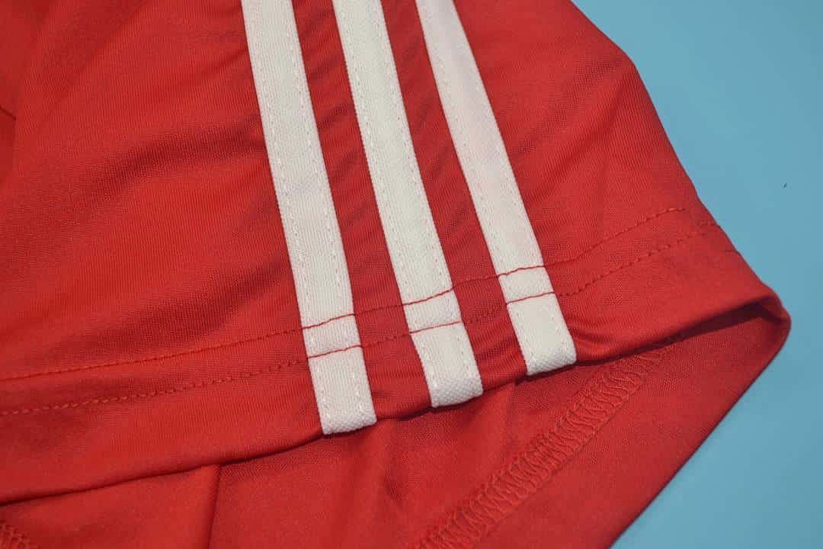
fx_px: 1200
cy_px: 274
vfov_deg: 25.8
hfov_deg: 37.9
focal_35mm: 52
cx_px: 412
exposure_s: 1/100
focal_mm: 35
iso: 200
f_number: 5
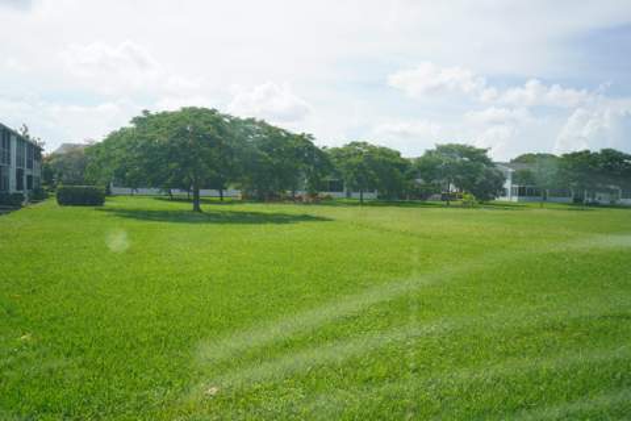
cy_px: 210
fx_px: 543
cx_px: 316
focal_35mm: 31
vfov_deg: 42.3
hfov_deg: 60.3
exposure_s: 1/800
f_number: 5
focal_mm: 31
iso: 100
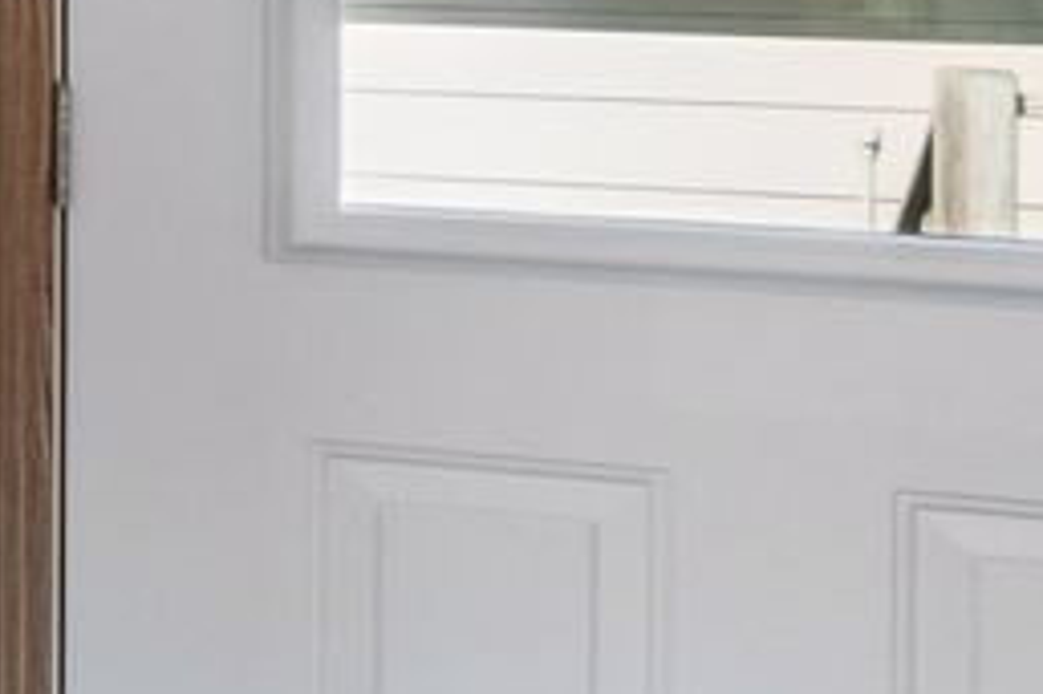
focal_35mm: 112
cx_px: -2447
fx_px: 3243
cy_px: 4
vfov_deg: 12.1
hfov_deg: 10.1
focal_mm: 10
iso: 400
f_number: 8
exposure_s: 1/50
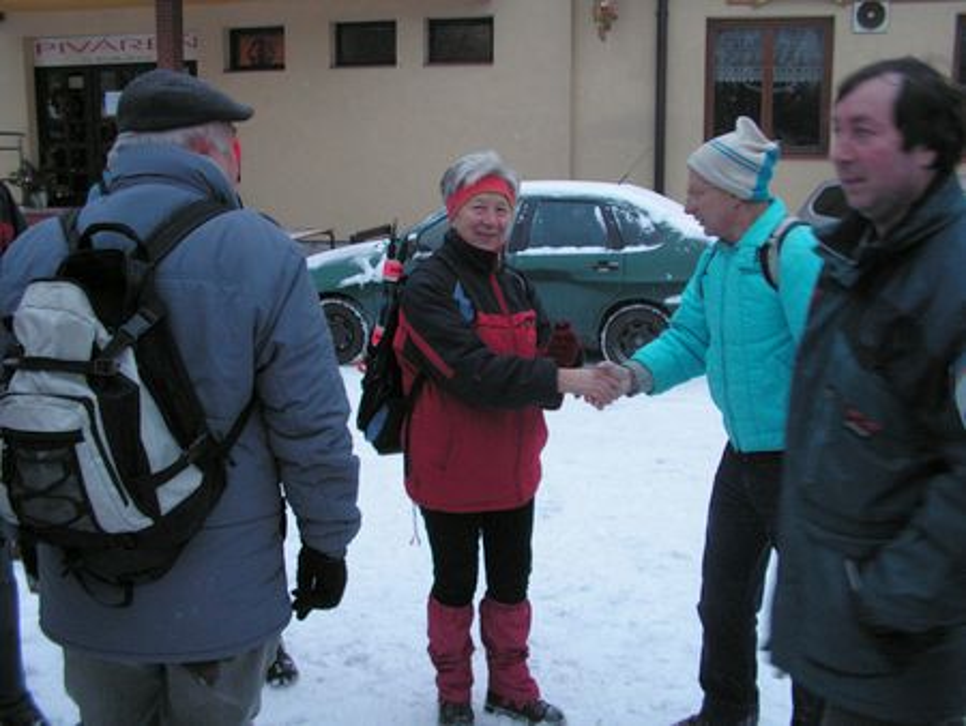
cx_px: 483
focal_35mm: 38
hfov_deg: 49.0
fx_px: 1061
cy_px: 363
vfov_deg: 37.8
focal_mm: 6.4
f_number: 3.2
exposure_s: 1/40
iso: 80
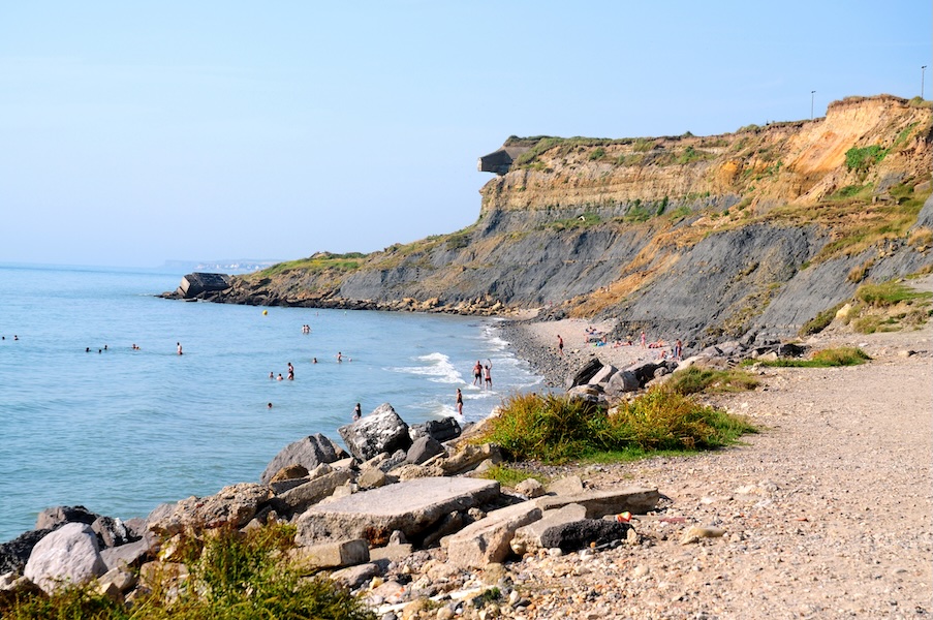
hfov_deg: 24.2
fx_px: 2175
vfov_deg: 16.2
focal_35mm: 84
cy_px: 310
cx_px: 466
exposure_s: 1/320
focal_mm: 56
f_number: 9
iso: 200
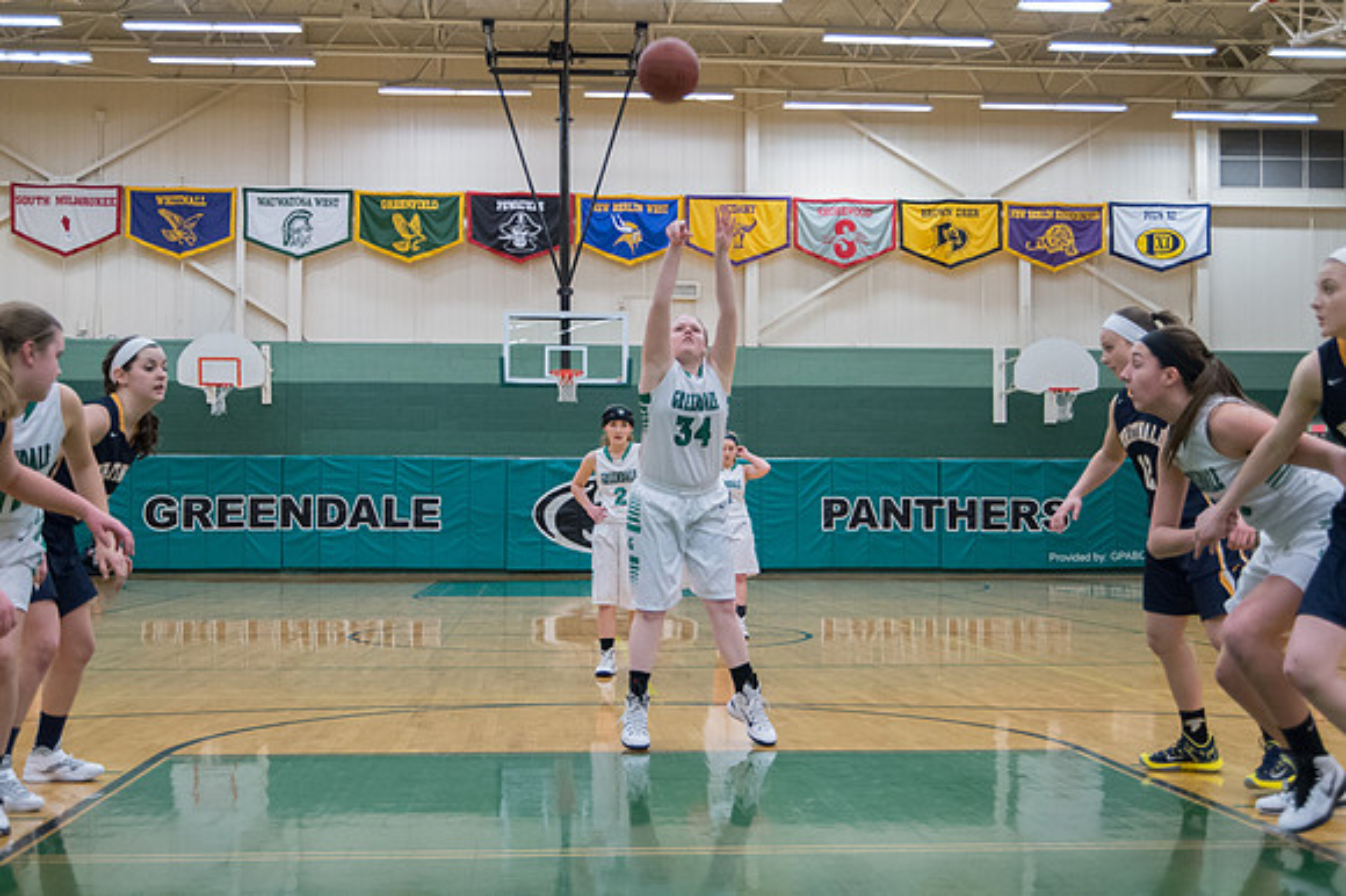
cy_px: 455
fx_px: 1673
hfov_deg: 43.8
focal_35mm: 45
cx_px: 673
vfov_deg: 30.0
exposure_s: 1/320
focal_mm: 42
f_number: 5.6
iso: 8000
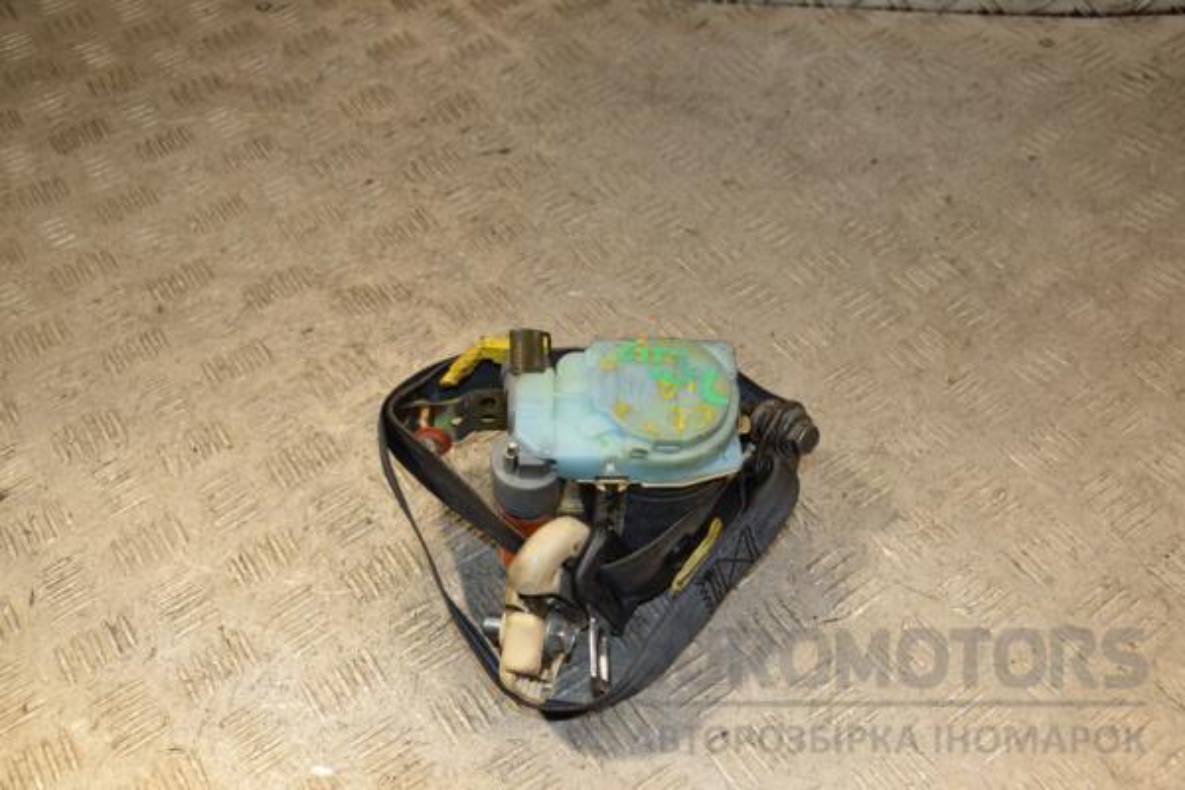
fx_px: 1284
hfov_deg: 49.6
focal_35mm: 39
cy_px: 395
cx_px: 592
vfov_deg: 34.2
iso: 800
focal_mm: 26
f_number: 5.6
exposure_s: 1/200
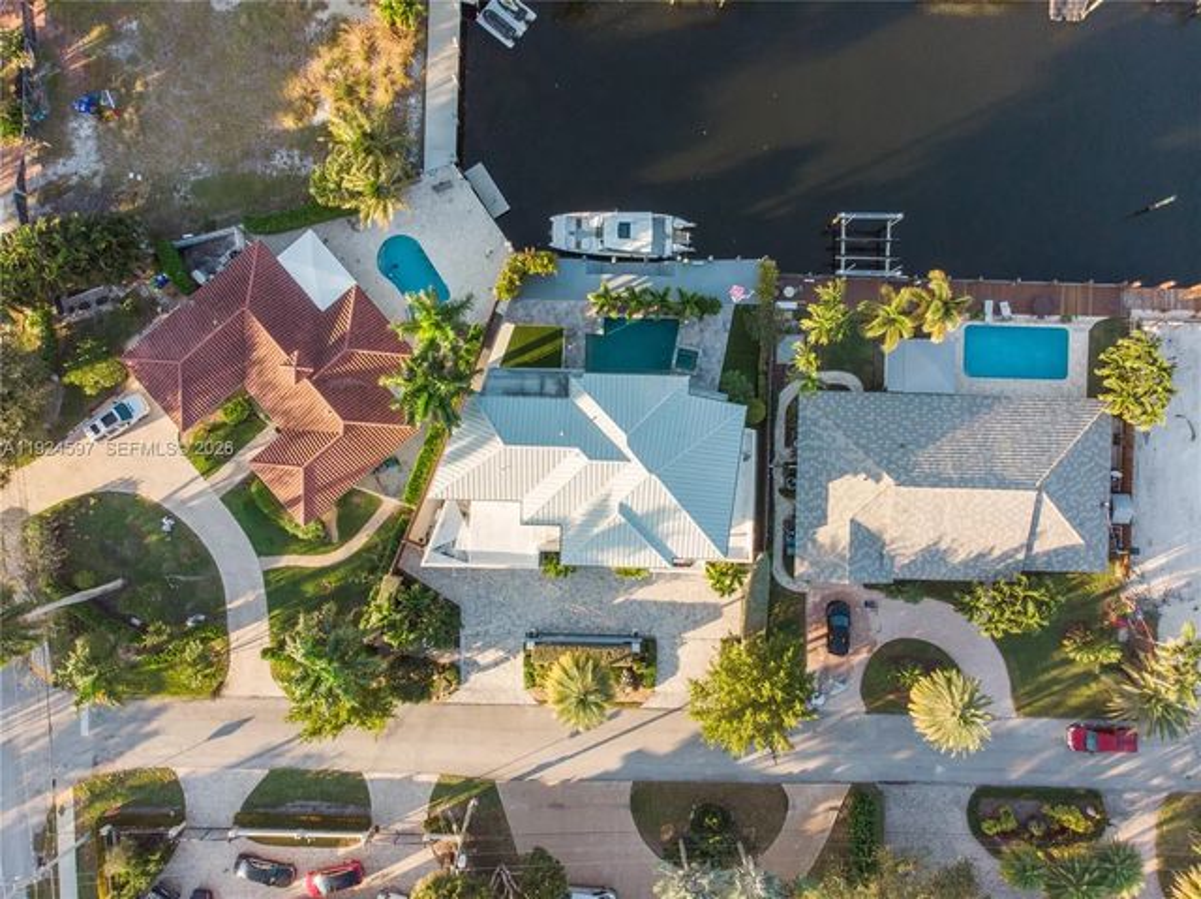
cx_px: 600
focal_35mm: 24
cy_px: 450
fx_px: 832
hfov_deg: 71.6
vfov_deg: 56.8
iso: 100
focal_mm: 4.5
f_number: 2.8
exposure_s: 1/250
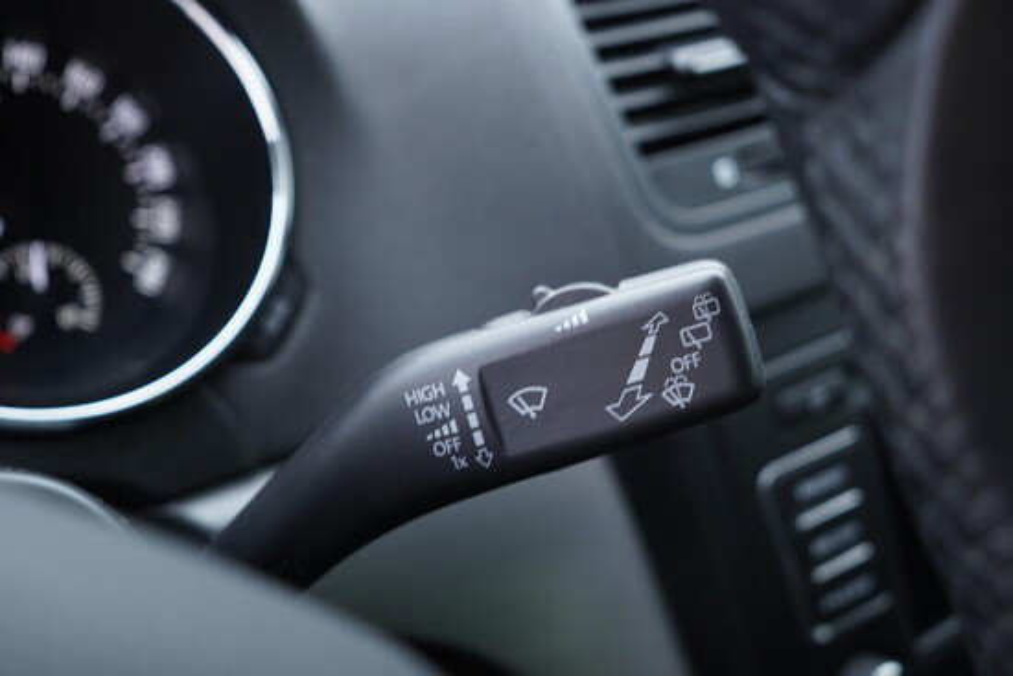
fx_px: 1013
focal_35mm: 36
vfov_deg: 36.9
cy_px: 338
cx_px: 506
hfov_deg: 53.1
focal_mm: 24
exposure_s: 1/40
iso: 320
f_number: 2.8
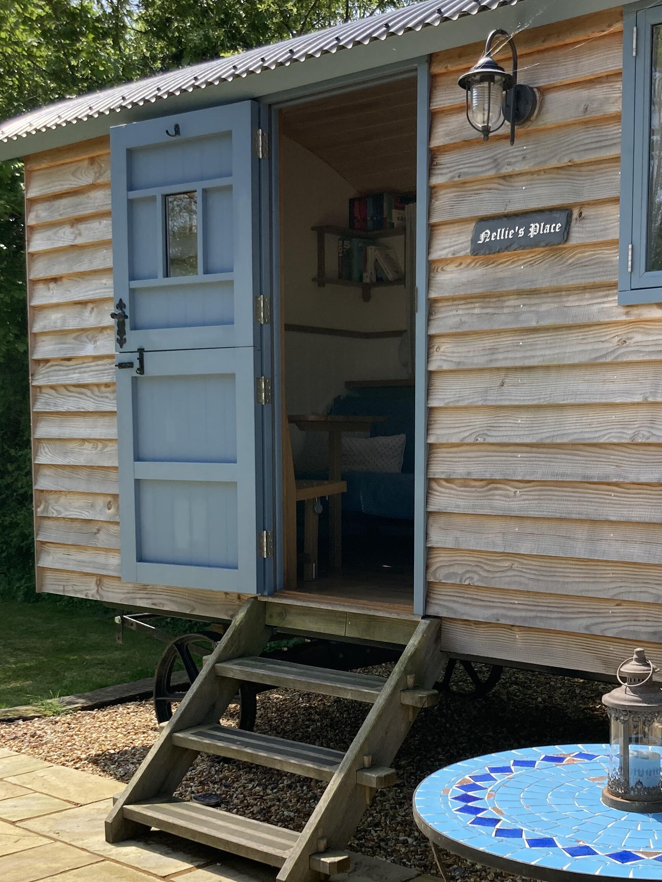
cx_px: 400
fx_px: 1249
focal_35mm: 49
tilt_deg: -5.8
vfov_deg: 38.5
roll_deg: +0.0
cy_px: 584
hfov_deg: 29.6
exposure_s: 1/1567
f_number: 1.8
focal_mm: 3.99
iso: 20
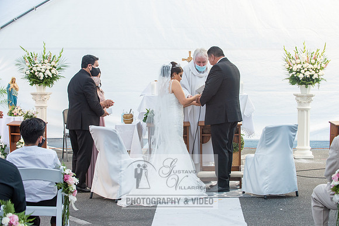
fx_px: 774
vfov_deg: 16.6
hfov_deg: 24.7
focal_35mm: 82
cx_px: 174
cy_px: 110
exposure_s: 1/125
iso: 800
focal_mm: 80
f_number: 6.3
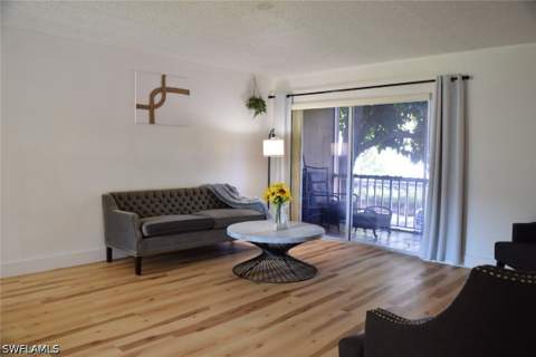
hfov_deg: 67.4
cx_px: 268
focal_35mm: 27
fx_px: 402
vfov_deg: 47.9
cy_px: 178
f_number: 5.6
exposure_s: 1/10
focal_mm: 18
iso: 200
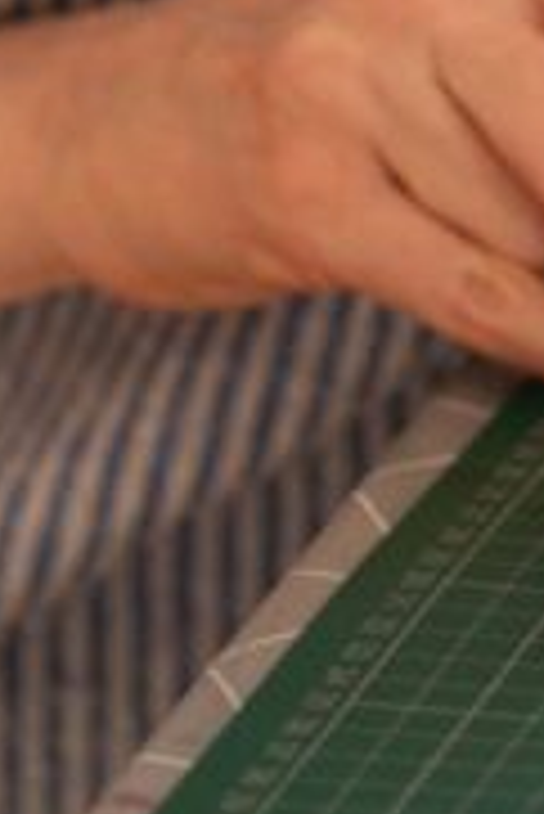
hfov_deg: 2.9
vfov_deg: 4.2
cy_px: -841
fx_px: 10858
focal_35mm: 480
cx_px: 497
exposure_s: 1/640
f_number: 1.8
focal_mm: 85
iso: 200
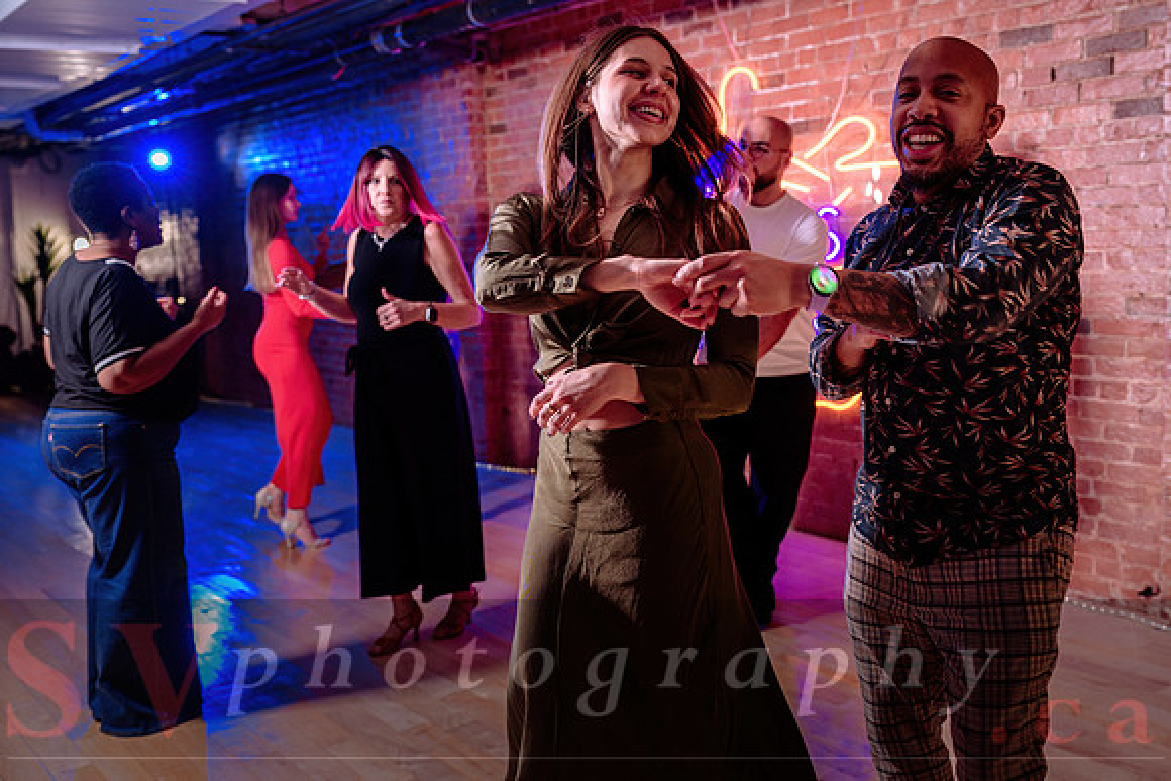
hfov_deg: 53.3
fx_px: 1166
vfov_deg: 37.0
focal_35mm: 36
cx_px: 636
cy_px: 357
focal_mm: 33
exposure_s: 1/160
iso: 500
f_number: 2.8
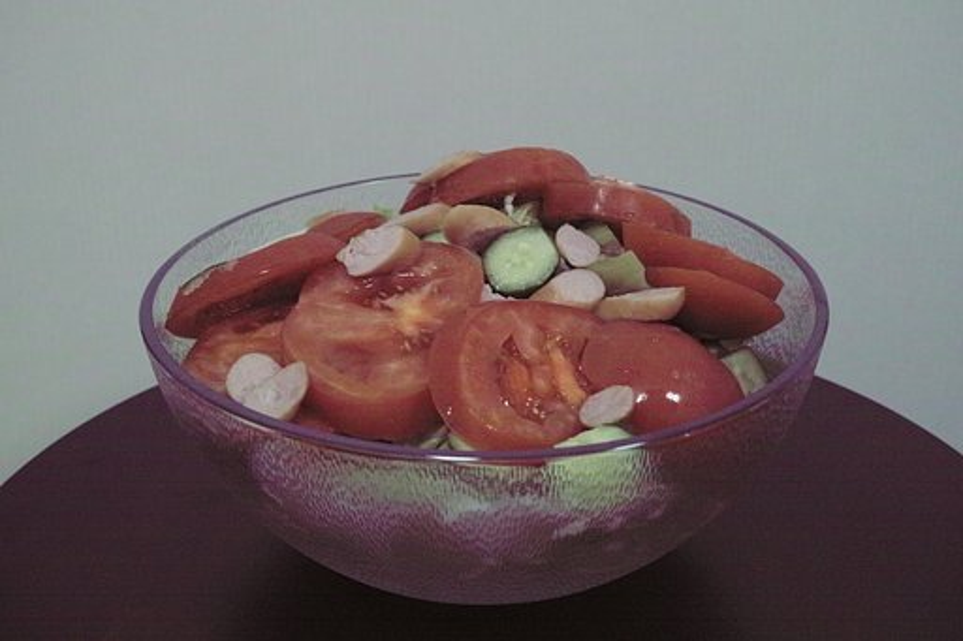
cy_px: 320
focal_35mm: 45
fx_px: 1203
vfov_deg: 29.8
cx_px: 482
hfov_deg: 43.6
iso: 1600
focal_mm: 30
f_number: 8
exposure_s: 1/30
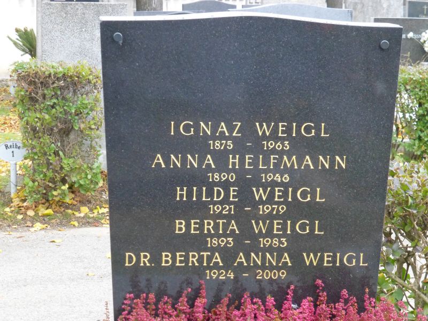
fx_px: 1261
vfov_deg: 14.5
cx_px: 214
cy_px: 160
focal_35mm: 102
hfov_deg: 19.3
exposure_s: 1/80
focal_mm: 18.2
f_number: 5.3
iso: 800
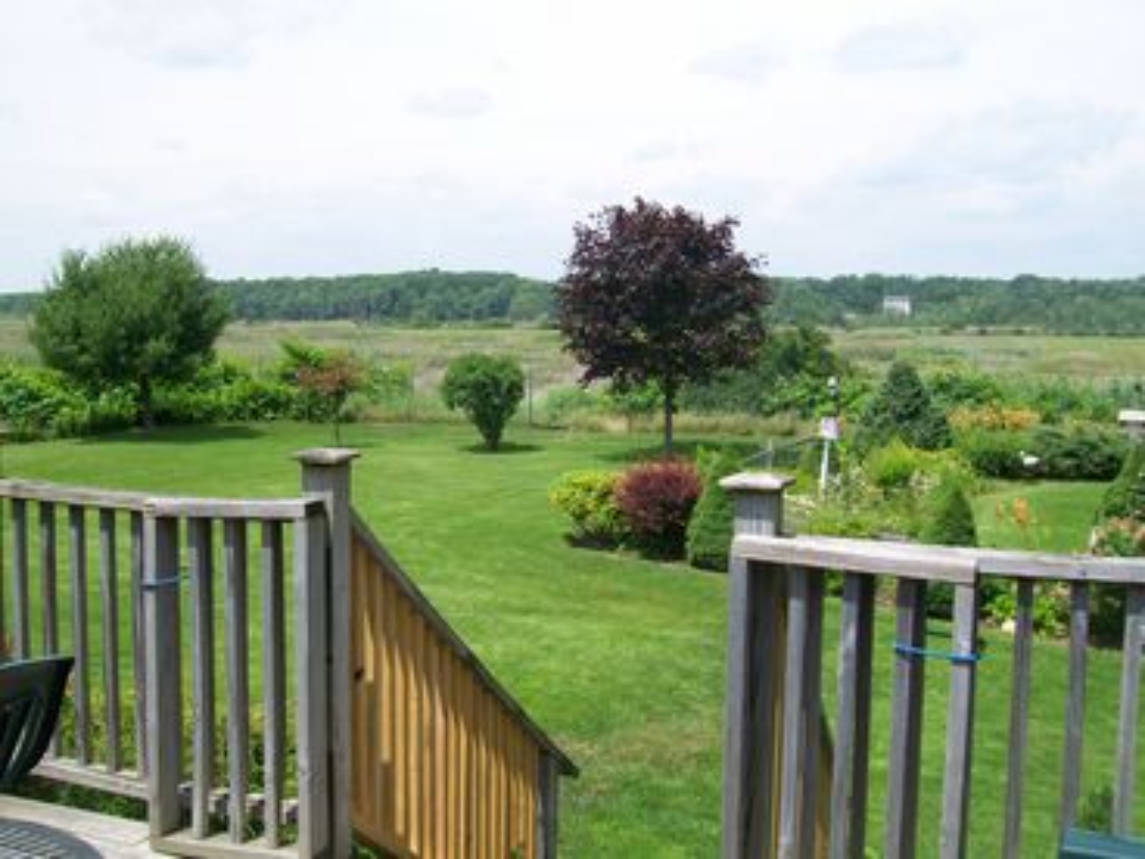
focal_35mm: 36
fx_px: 1191
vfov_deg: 39.7
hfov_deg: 51.4
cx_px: 572
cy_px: 430
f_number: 4.8
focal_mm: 6
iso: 64
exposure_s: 1/320
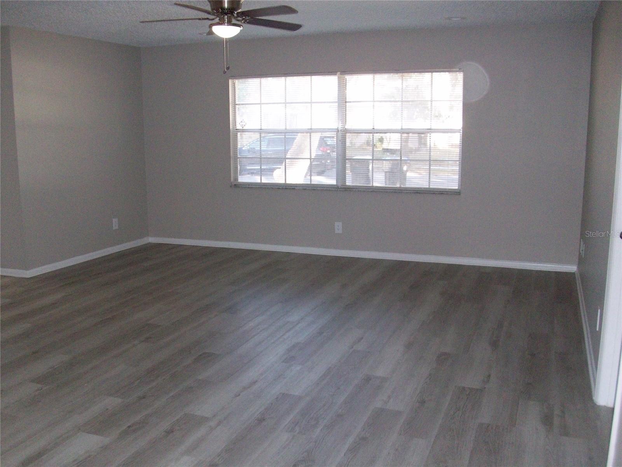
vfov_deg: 41.8
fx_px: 611
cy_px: 234
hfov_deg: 54.0
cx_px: 311
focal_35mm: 34
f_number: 2.8
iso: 200
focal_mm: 5.7
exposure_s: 1/60
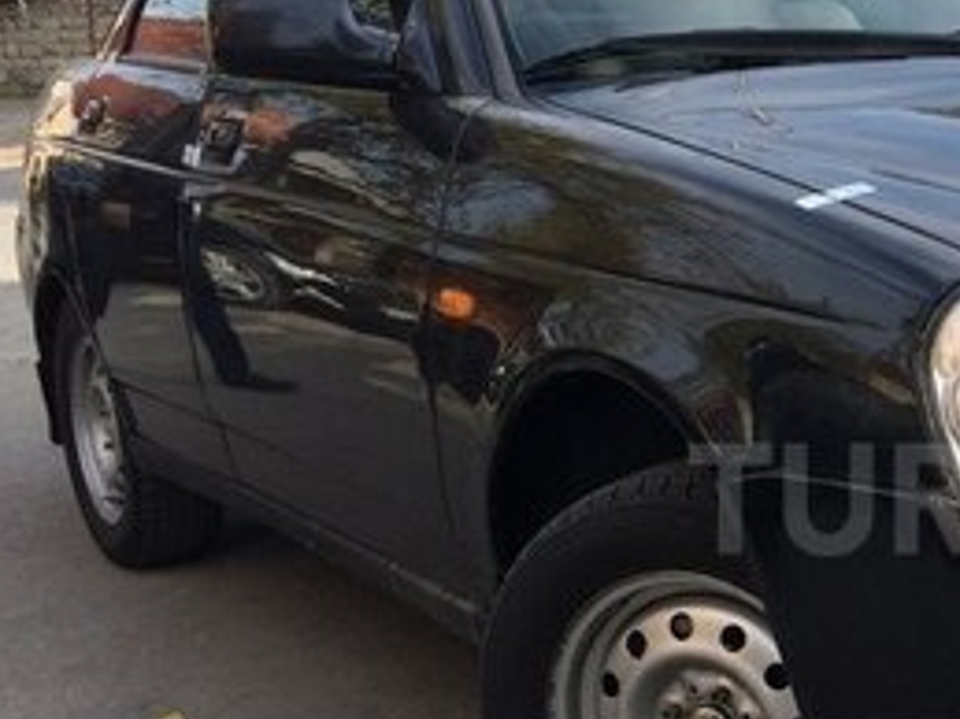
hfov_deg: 24.5
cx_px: 1067
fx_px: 2051
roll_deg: -0.9
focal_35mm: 74
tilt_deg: -16.8
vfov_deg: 19.8
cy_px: 498
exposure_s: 1/733
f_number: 2.2
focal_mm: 4.15
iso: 32
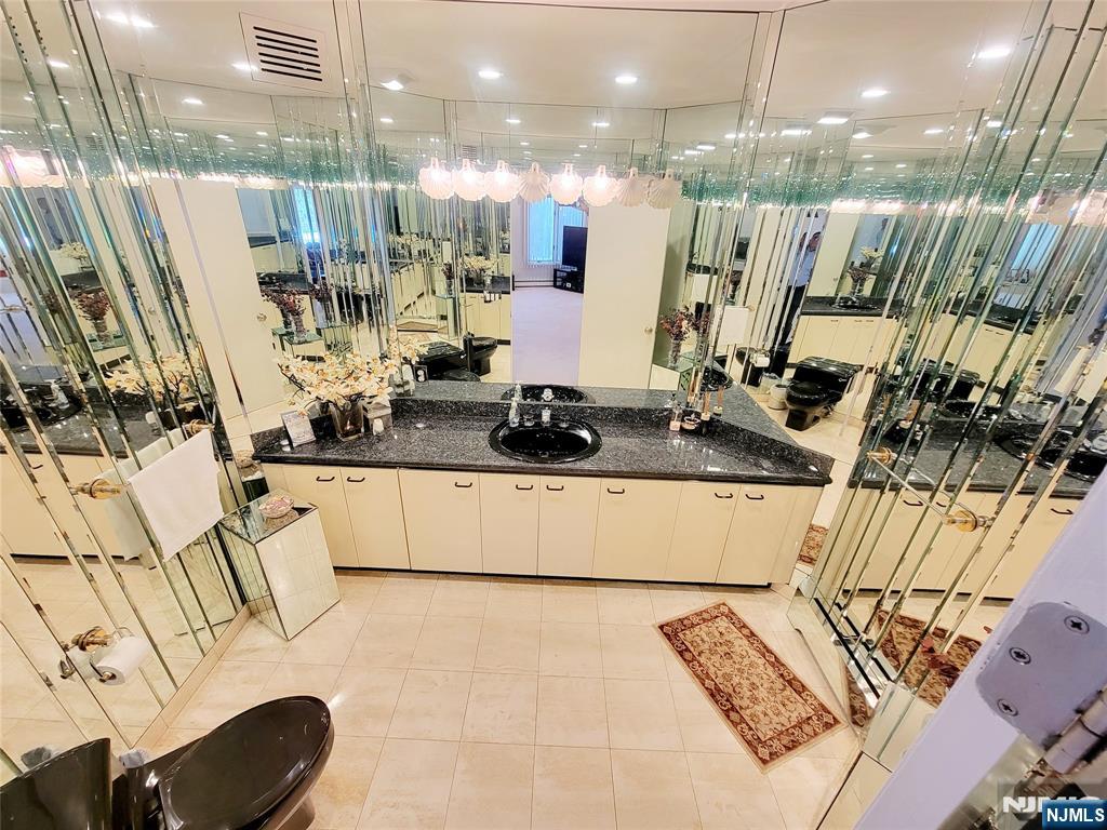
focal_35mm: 13
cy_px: 415
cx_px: 554
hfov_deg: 106.2
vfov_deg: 89.9
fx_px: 416
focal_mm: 2.2
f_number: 2.2
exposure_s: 1/60.2
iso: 160
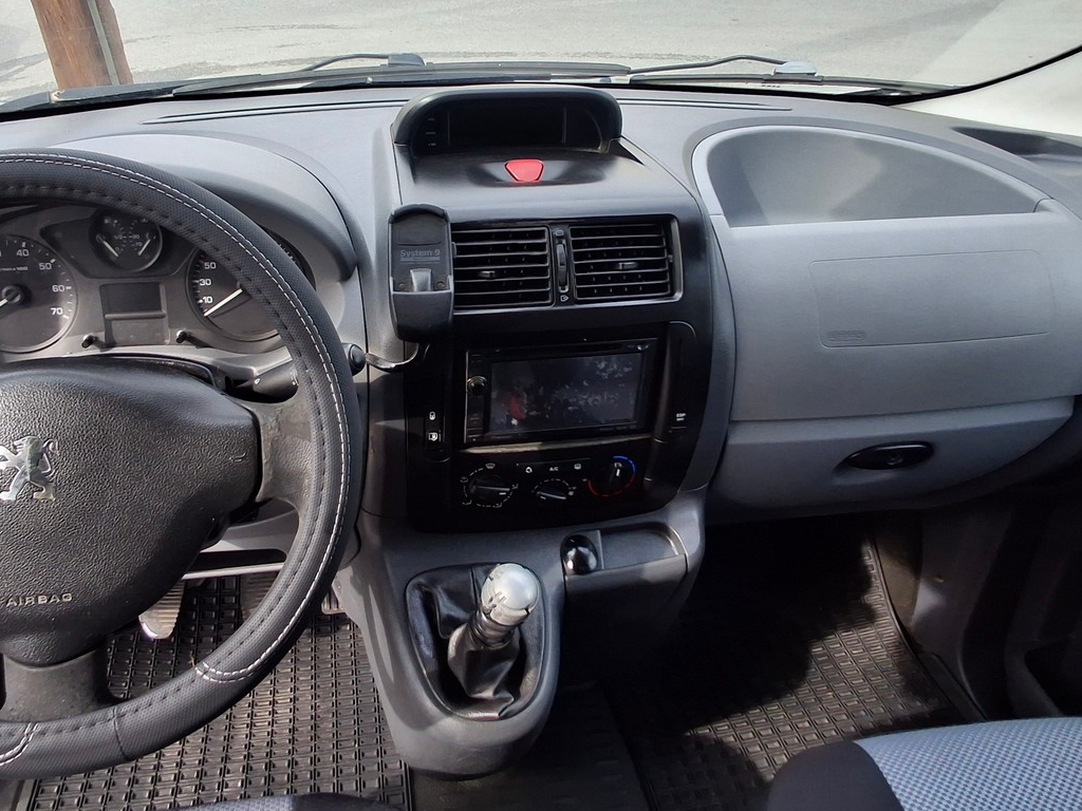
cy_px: 359
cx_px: 417
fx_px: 781
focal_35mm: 25
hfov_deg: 68.5
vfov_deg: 54.7
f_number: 2.2
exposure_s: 1/391
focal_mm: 1.64
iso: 40
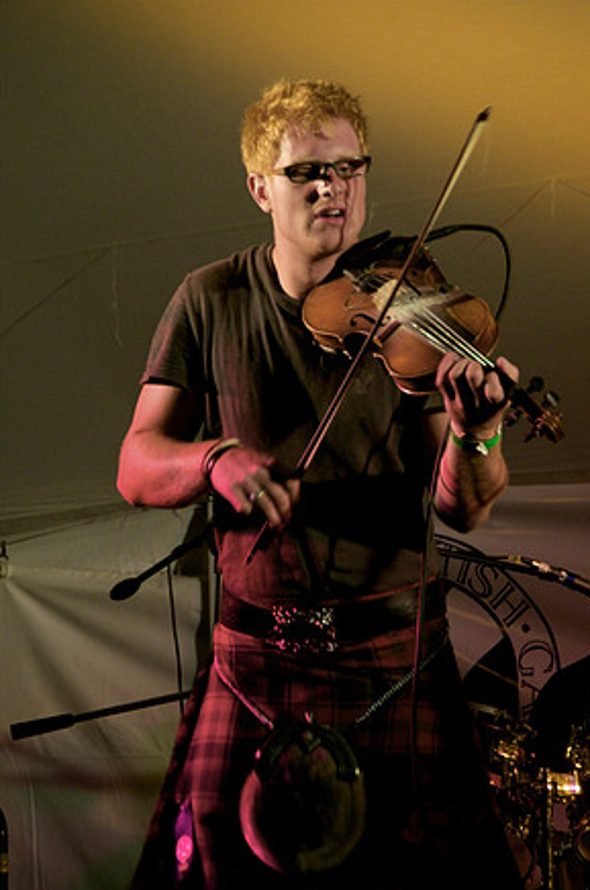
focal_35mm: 132
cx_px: 300
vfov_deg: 15.6
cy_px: 449
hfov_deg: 10.4
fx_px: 3246
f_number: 5.6
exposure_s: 1/60
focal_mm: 85
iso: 500
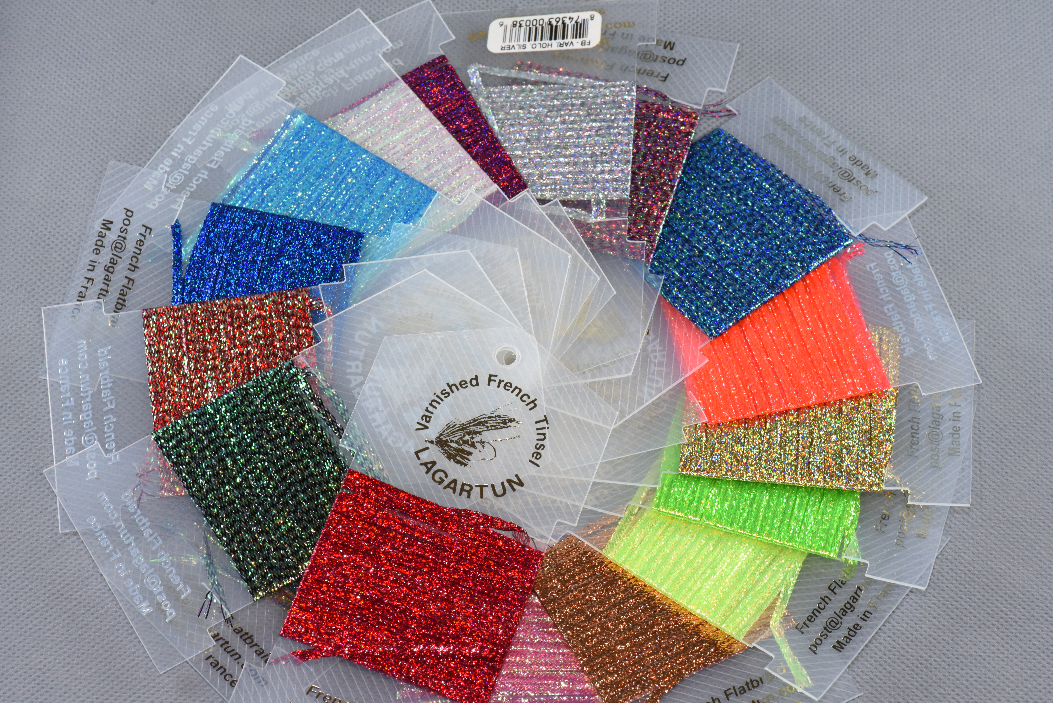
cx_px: 526
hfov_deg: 19.5
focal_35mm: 105
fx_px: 3072
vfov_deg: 13.1
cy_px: 352
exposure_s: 1/60
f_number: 18
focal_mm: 105
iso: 1600
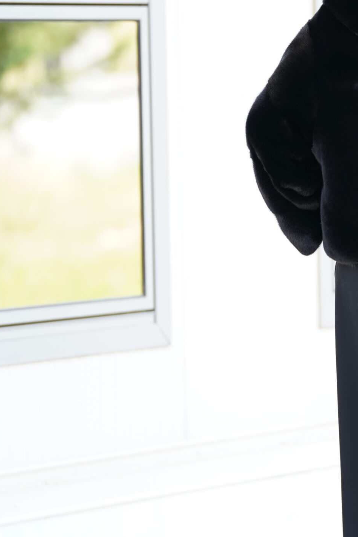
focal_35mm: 278
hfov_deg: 4.9
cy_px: 218
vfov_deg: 7.4
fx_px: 4144
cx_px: 319
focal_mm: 154
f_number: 2.8
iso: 250
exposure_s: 1/250
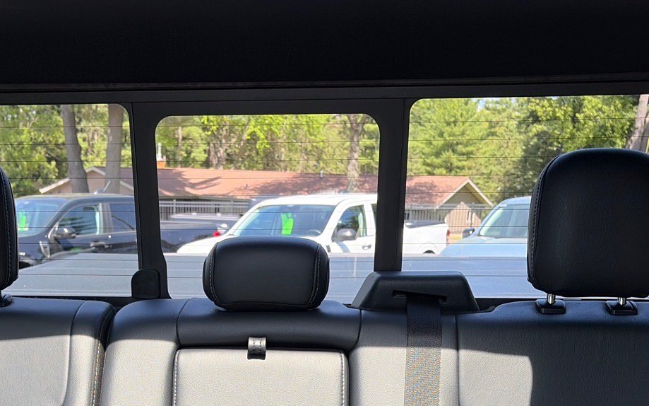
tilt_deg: -14.0
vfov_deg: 25.6
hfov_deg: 41.6
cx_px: 248
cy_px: 399
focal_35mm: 48
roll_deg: -1.2
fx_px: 849
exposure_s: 1/156
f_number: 1.6
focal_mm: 5.96
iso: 50
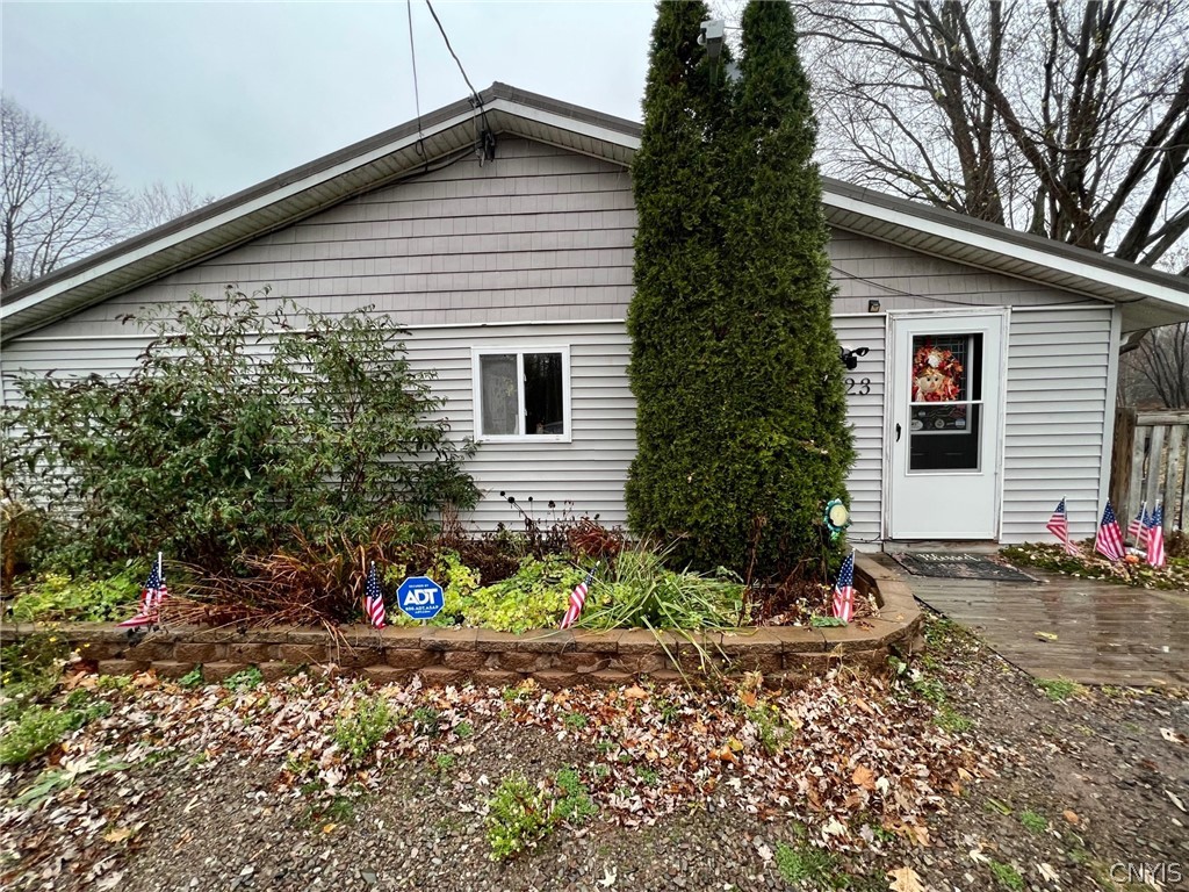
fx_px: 447
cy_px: 446
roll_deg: +0.5
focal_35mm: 13
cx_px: 594
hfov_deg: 106.2
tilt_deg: -5.0
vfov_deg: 89.9
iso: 100
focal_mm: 1.57
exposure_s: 1/99
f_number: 1.8
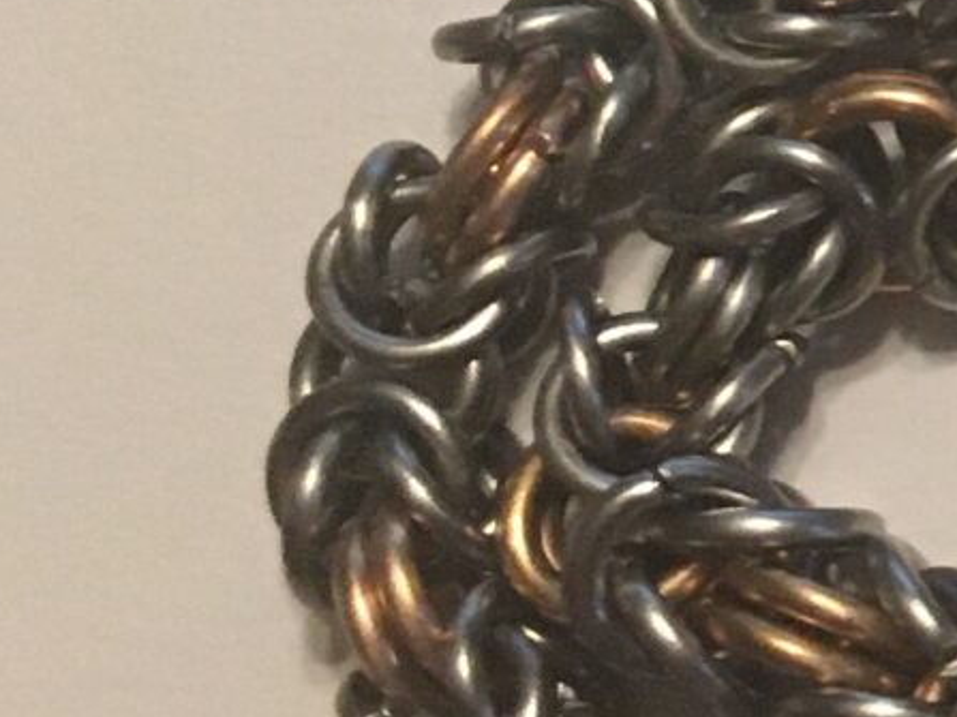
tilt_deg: -78.5
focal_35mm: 166
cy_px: 71
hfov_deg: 9.9
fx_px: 4588
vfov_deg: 8.9
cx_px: 2569
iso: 125
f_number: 2.2
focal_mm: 4.15
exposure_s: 1/30
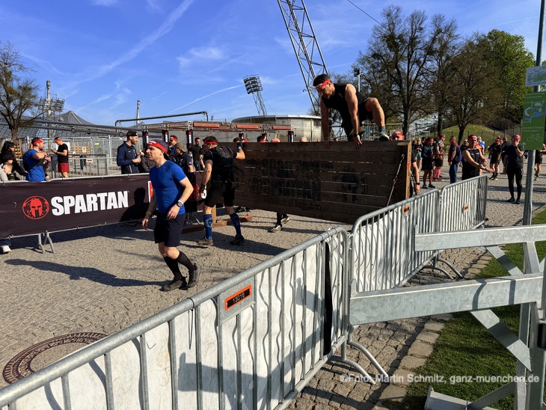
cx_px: 273
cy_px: 205
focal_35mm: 24
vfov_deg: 56.8
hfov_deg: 71.6
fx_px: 379
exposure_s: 1/5319
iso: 80
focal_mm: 6.76
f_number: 1.78
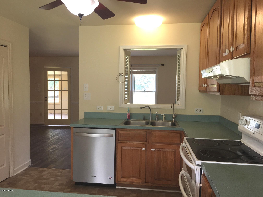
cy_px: 98
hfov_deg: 61.7
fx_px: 220
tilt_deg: -1.8
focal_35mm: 29
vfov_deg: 48.2
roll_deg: +0.1
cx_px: 132
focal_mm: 4.15
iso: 25
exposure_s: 1/30
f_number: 2.2
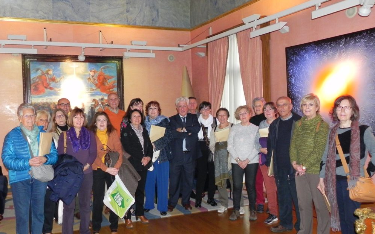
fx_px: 368
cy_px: 133
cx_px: 186
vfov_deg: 35.3
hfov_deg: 54.0
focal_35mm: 36
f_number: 2.8
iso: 426
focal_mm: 5.9
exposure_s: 1/30
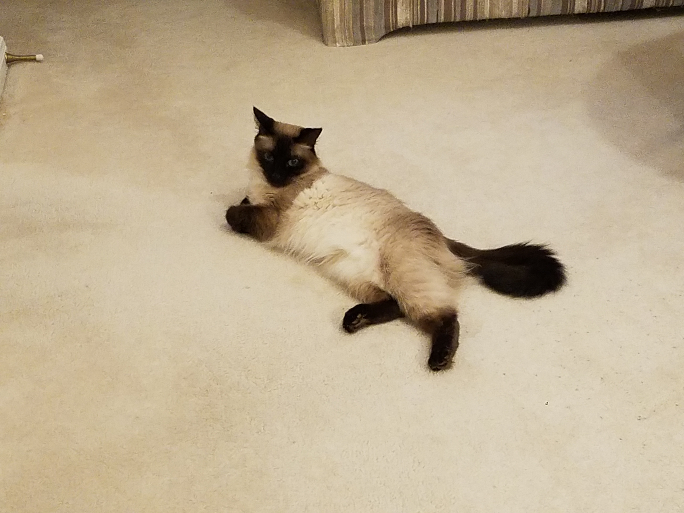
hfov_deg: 67.3
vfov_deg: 53.1
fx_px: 514
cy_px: 256
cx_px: 342
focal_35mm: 26
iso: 200
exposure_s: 1/17
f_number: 1.7
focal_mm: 4.2
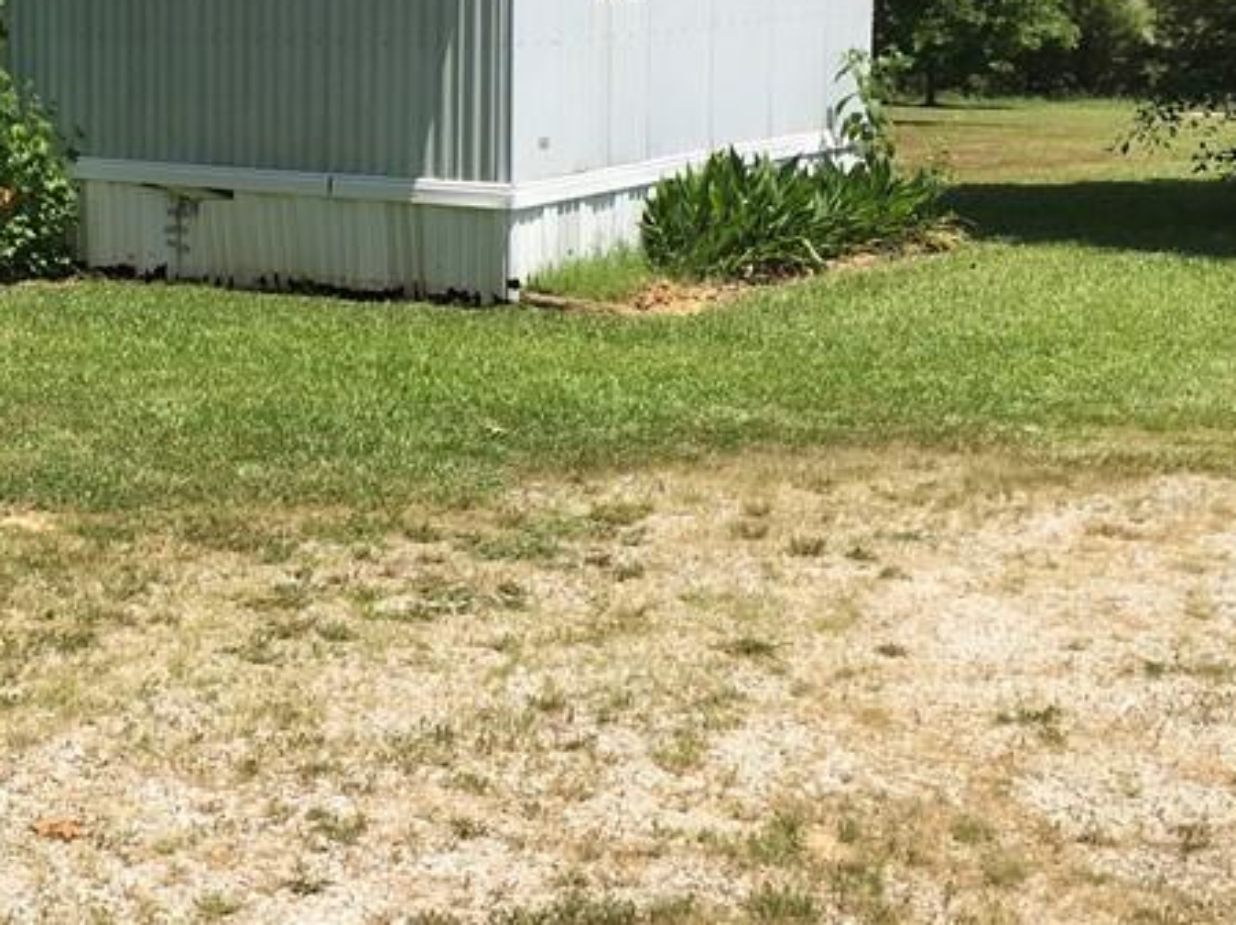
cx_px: 36
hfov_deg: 27.9
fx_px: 2355
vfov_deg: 22.0
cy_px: 225
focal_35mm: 66
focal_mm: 4.15
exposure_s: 1/1672
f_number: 2.2
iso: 25
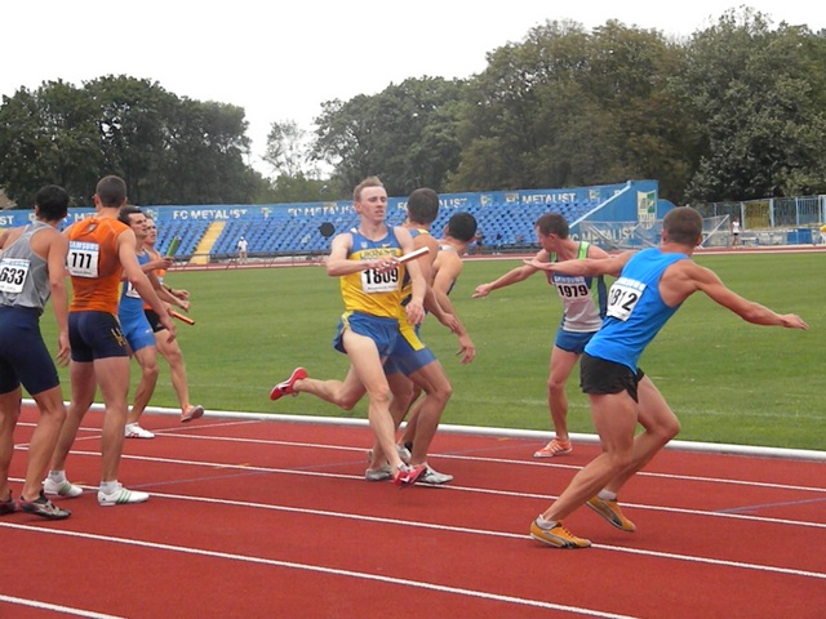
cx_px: 413
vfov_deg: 17.8
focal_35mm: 83
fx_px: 1981
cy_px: 310
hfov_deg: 23.6
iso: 720
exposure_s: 1/538
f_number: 9
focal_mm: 15.1
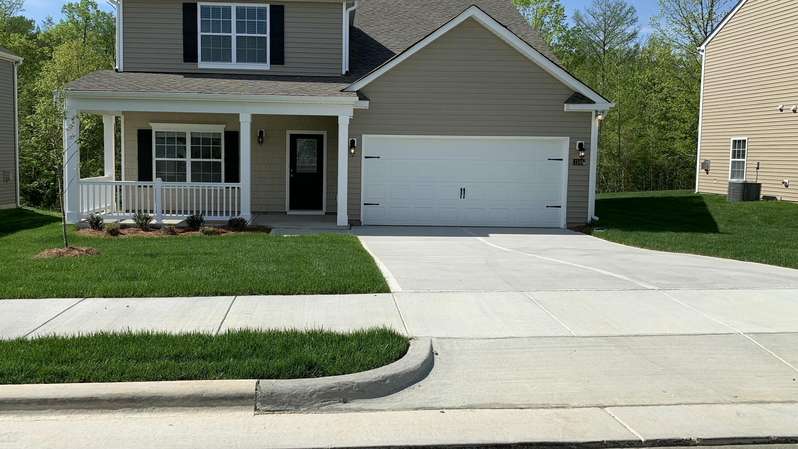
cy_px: 214
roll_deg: -1.4
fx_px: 698
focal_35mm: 33
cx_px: 351
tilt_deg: -3.1
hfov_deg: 59.3
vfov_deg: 35.6
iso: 25
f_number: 1.8
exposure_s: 1/2915
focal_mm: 4.25
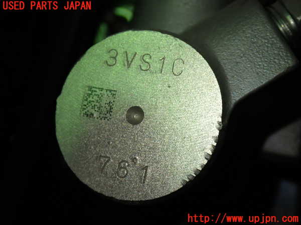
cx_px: 150
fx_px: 539
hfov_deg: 31.2
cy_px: 112
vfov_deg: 23.7
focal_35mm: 62
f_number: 3.6
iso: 160
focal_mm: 11.09
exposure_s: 1/125
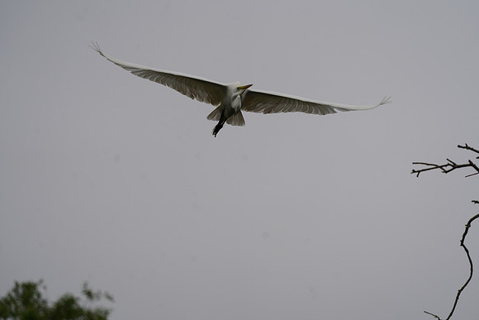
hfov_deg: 6.3
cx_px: 240
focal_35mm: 326
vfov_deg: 4.2
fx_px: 4338
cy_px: 160
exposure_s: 1/2000
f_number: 6.3
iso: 320
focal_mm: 326
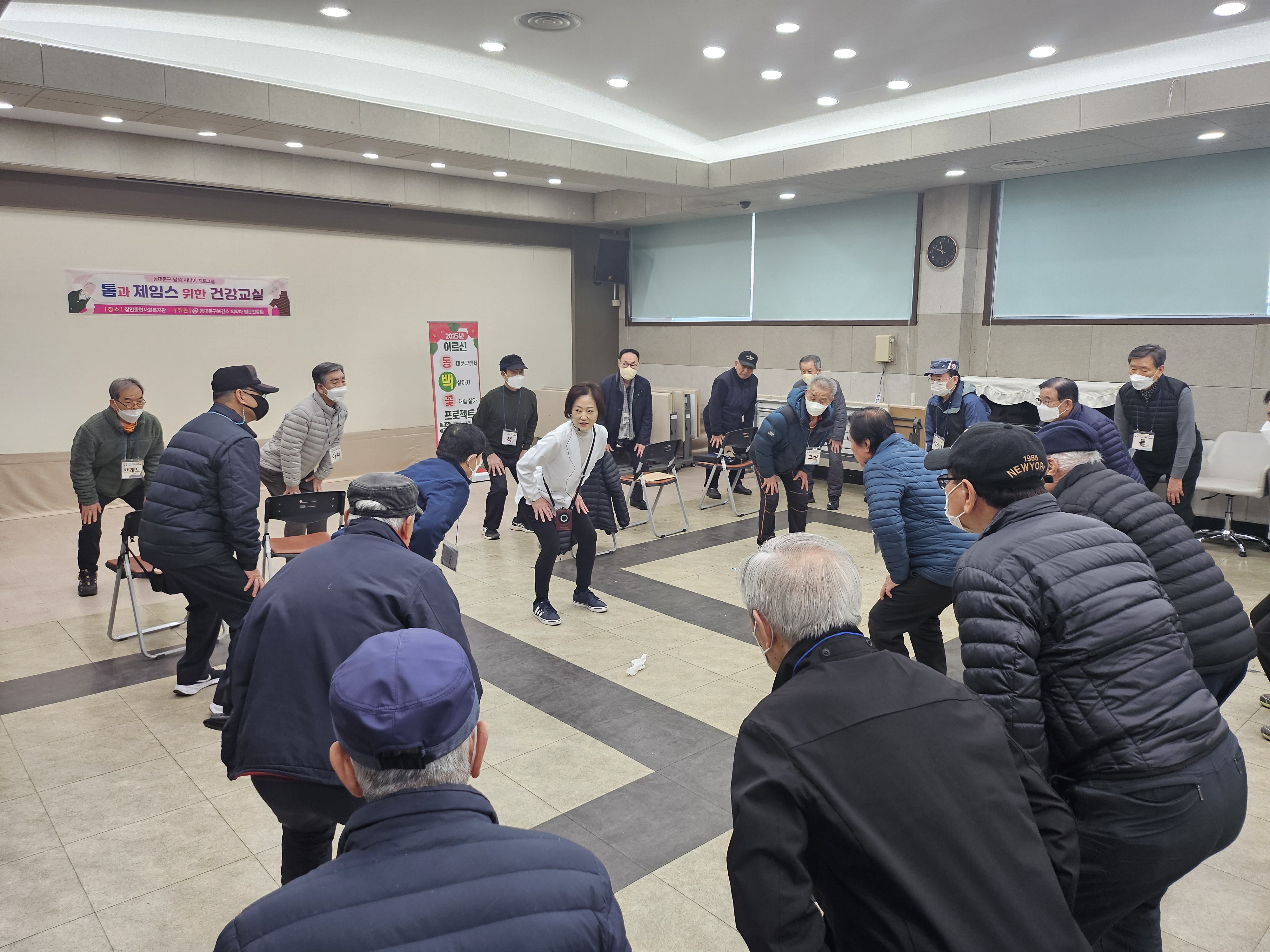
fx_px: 881
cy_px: 476
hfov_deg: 71.6
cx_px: 635
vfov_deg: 56.8
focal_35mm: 24
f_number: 1.8
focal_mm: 5
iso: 200
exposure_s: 1/120
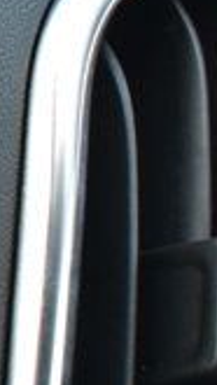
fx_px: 2584
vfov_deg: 8.5
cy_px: 240
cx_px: -789
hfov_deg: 4.3
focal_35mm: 253
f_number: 7.1
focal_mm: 26
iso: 400
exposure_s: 1/40
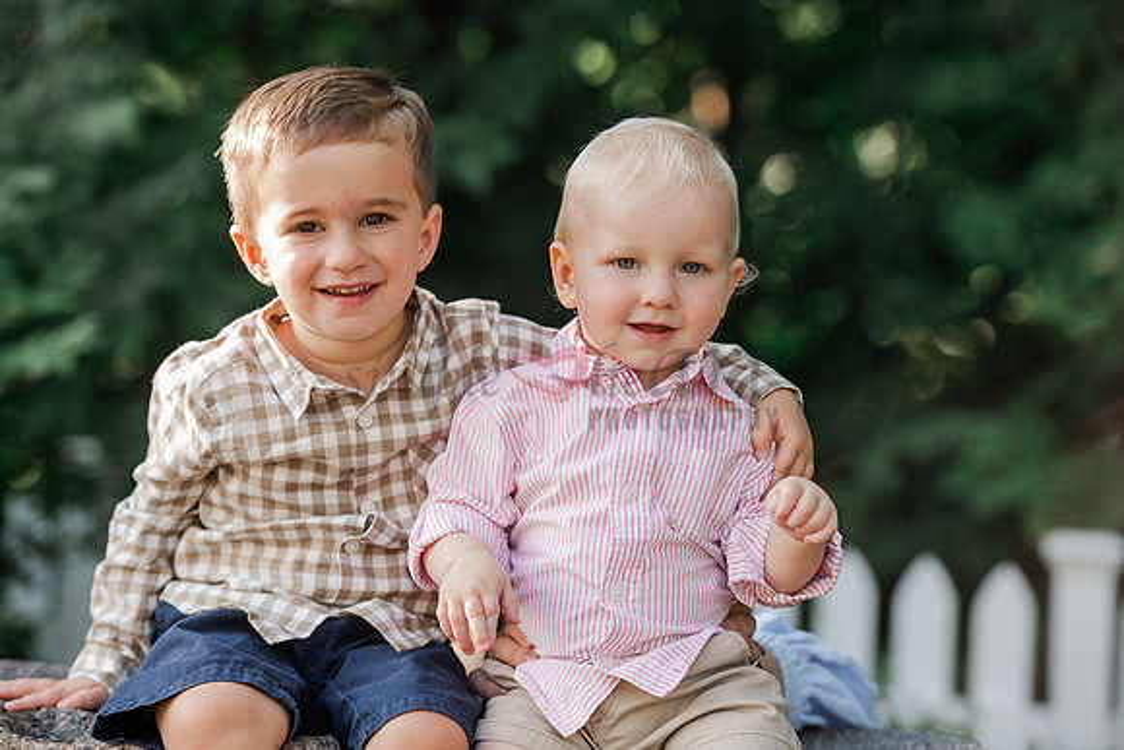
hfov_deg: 17.6
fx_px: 3622
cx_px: 562
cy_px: 375
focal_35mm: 116
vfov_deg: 11.8
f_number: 4
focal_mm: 116
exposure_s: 1/250
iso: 320
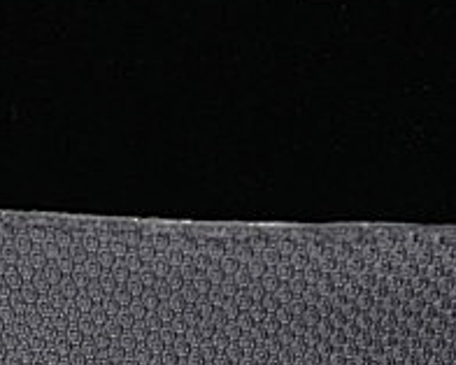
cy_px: 674
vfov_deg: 4.0
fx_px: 5239
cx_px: 5
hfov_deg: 5.0
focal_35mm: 388
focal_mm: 50
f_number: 7.1
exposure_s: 1/60
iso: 160
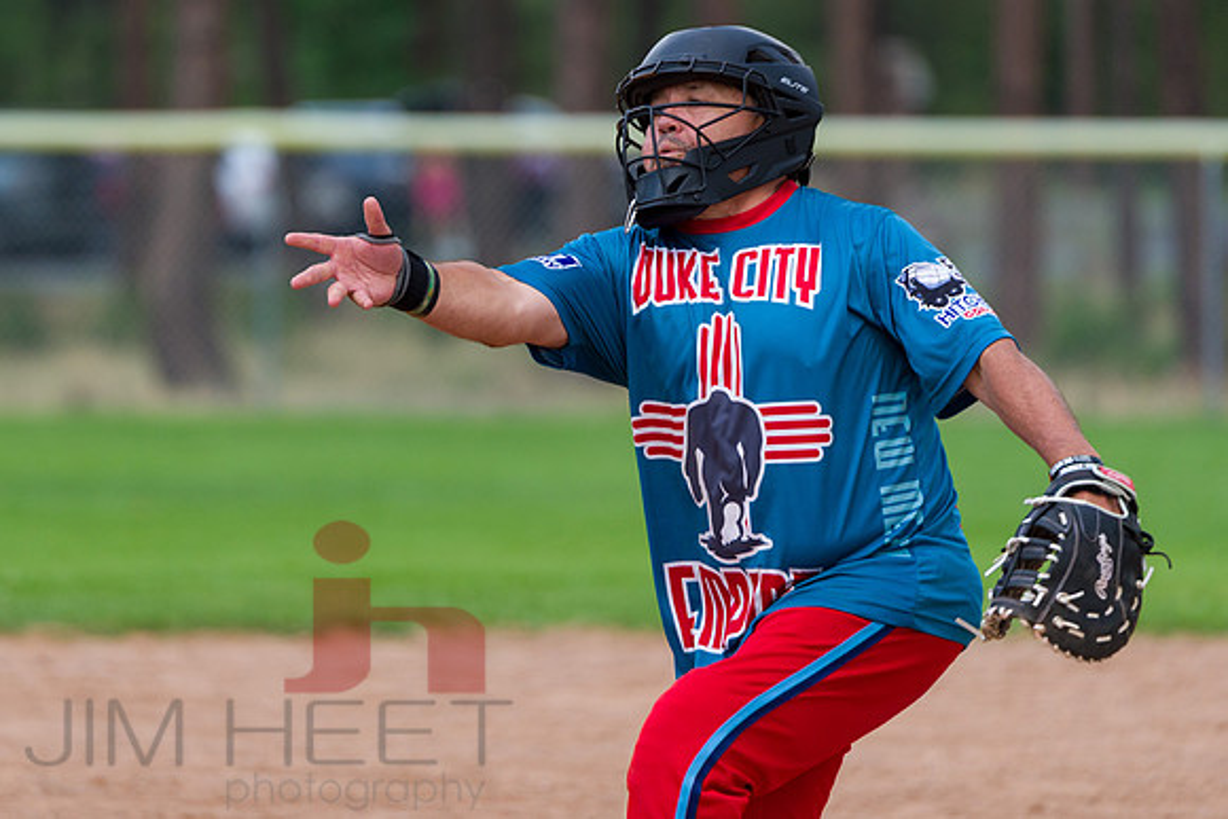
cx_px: 458
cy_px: 329
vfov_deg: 2.7
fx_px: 17532
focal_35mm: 514
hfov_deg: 4.0
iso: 800
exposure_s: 1/1000
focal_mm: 400
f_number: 6.3
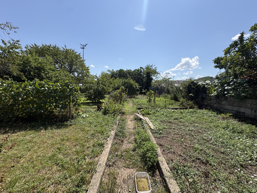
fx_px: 104
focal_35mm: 14
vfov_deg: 85.7
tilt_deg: -3.2
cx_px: 128
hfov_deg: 102.1
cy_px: 96
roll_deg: -0.3
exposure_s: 1/1832
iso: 50
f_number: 2.2
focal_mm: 2.22
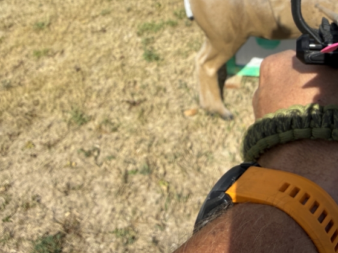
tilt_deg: -29.5
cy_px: 47
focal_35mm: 44
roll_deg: +5.6
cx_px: 239
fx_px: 430
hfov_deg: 42.1
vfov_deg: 31.9
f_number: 2.2
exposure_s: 1/1905
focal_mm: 2.22
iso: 40
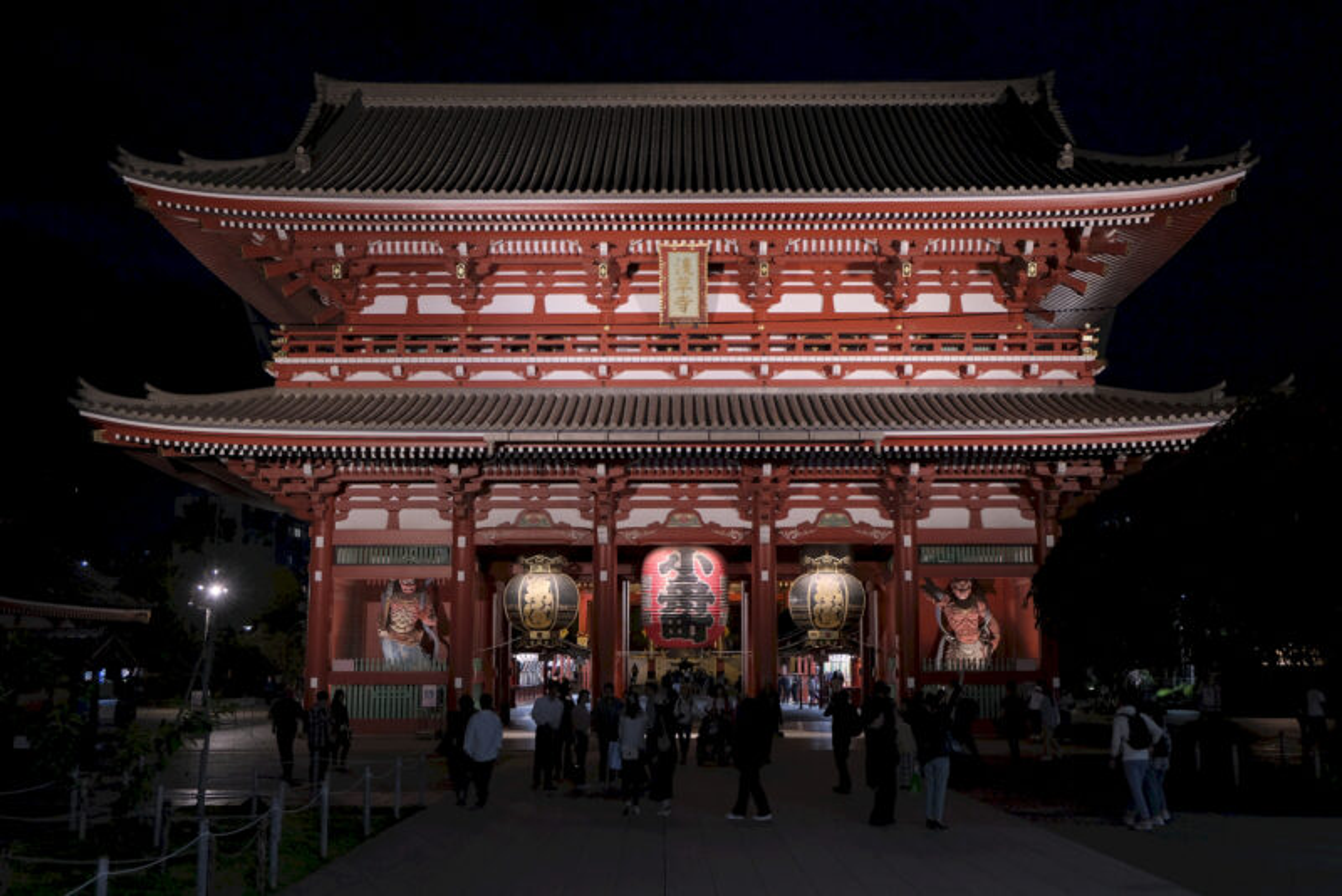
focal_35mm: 35
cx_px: 671
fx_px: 1305
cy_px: 448
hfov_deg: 54.4
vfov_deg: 37.9
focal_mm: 23.3
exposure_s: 1/30
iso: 800
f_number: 4
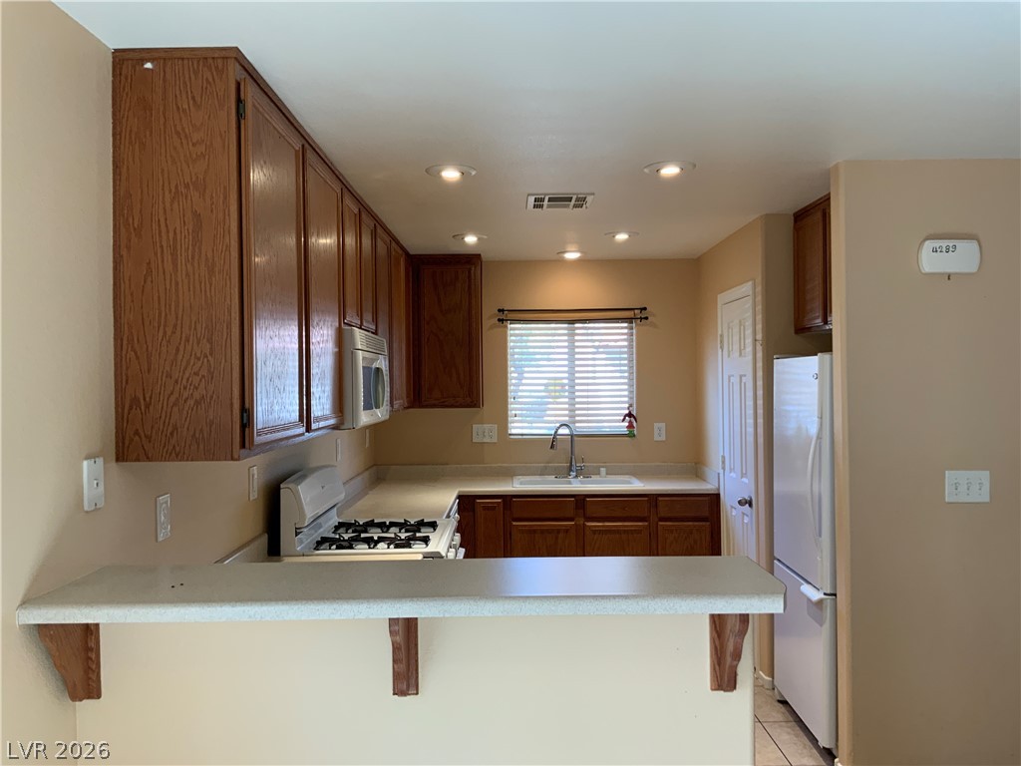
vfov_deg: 48.2
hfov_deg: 61.7
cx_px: 510
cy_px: 383
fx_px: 855
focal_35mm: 29
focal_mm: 3
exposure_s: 1/60
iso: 40
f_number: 1.8
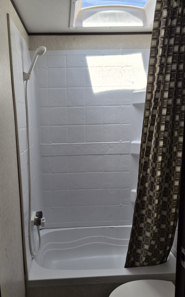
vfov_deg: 72.5
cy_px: 151
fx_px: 202
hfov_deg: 48.9
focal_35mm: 25
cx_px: 72
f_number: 1.8
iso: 80
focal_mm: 5.4
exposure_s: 1/1000
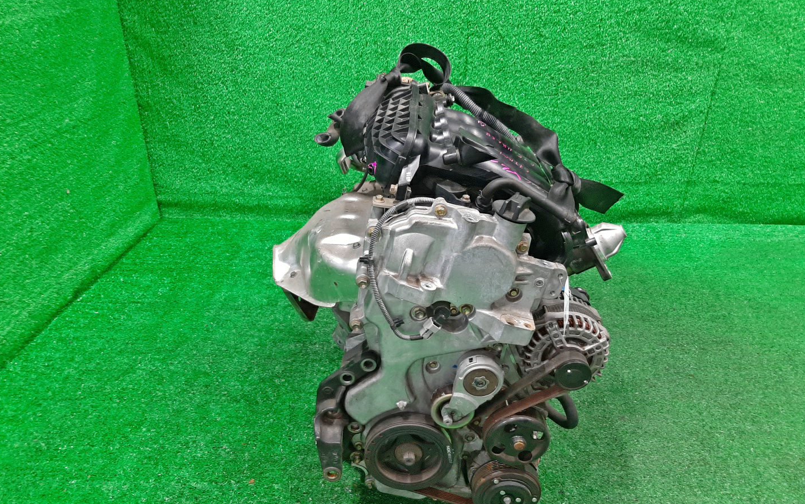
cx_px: 403
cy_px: 283
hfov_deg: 66.5
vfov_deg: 44.5
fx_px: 614
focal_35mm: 28
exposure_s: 1/50
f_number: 1.7
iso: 181
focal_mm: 3.93
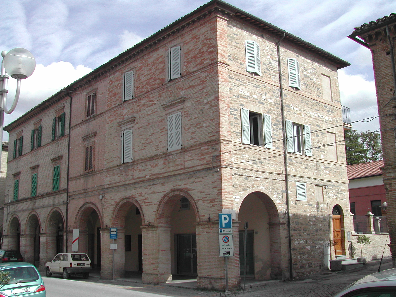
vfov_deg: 37.7
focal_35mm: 38
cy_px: 148
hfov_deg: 49.0
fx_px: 435
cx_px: 198
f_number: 7.6
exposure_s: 1/215
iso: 100
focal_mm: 8
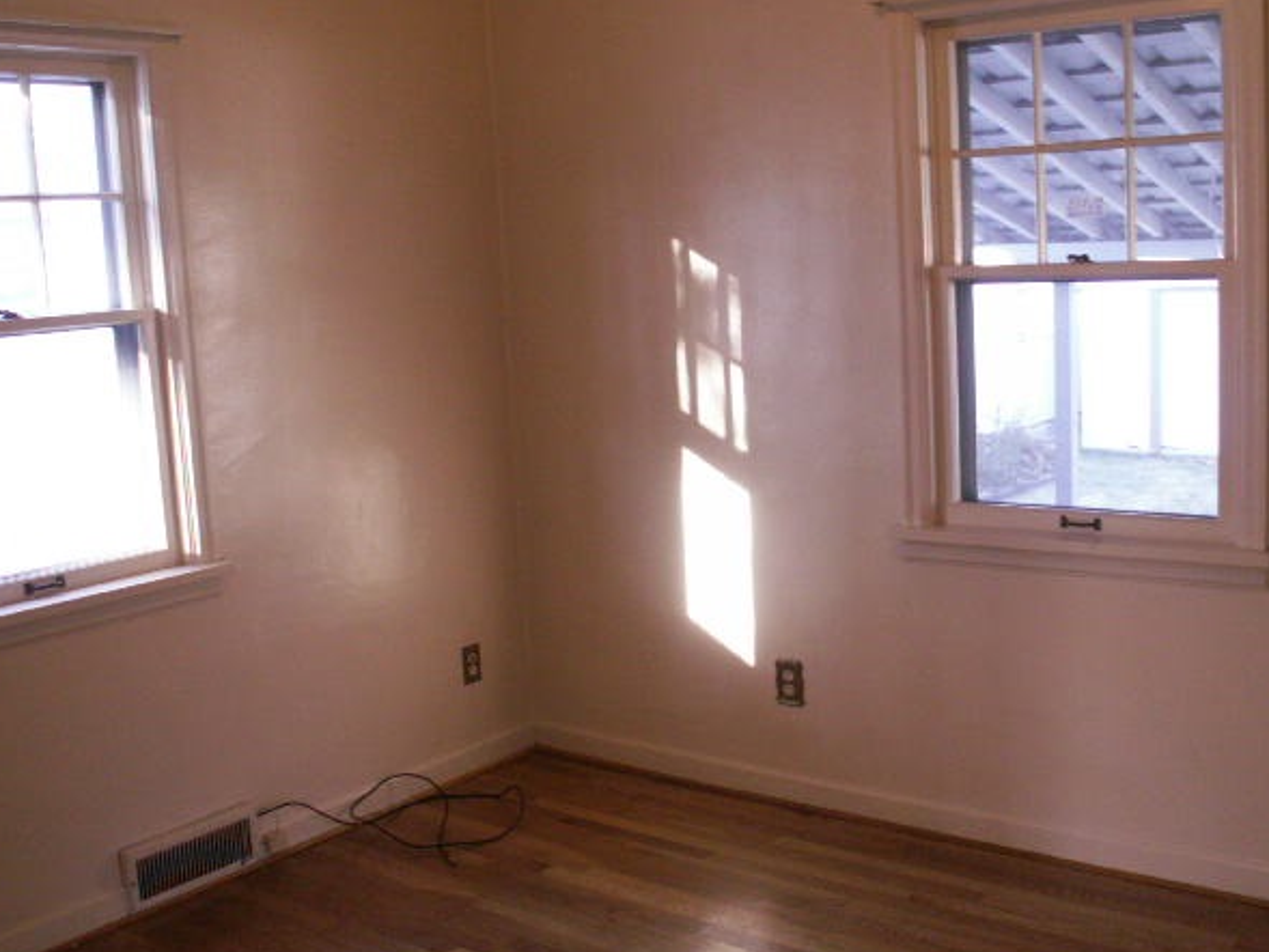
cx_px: 655
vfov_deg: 37.7
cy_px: 498
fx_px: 1393
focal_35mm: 38
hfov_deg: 49.0
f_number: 2.8
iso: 160
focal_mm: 5.86
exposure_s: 1/30
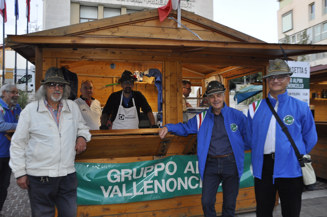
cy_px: 108
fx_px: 245
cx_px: 164
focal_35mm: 27
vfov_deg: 47.8
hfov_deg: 67.4
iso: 640
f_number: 3.5
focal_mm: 18
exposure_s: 1/125
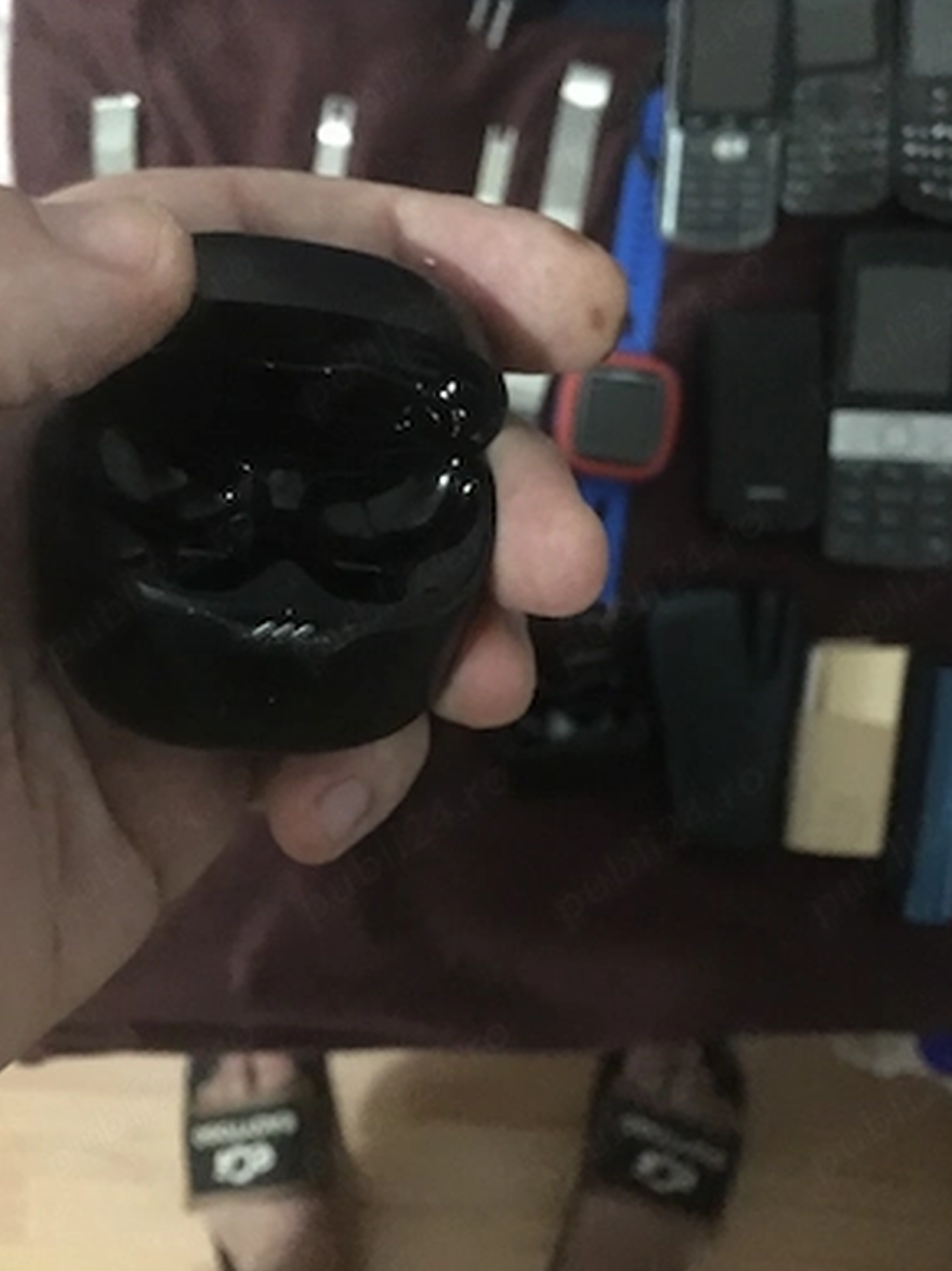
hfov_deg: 46.8
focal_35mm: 30
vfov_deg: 60.0
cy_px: 627
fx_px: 1101
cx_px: 469
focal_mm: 4.15
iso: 250
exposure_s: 1/4
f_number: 2.2
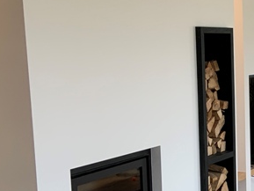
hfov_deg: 18.9
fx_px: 675
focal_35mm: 92
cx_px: 374
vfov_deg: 15.9
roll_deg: -0.8
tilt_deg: -9.2
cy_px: 166
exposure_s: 1/121
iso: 64
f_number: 1.8
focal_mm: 4.25
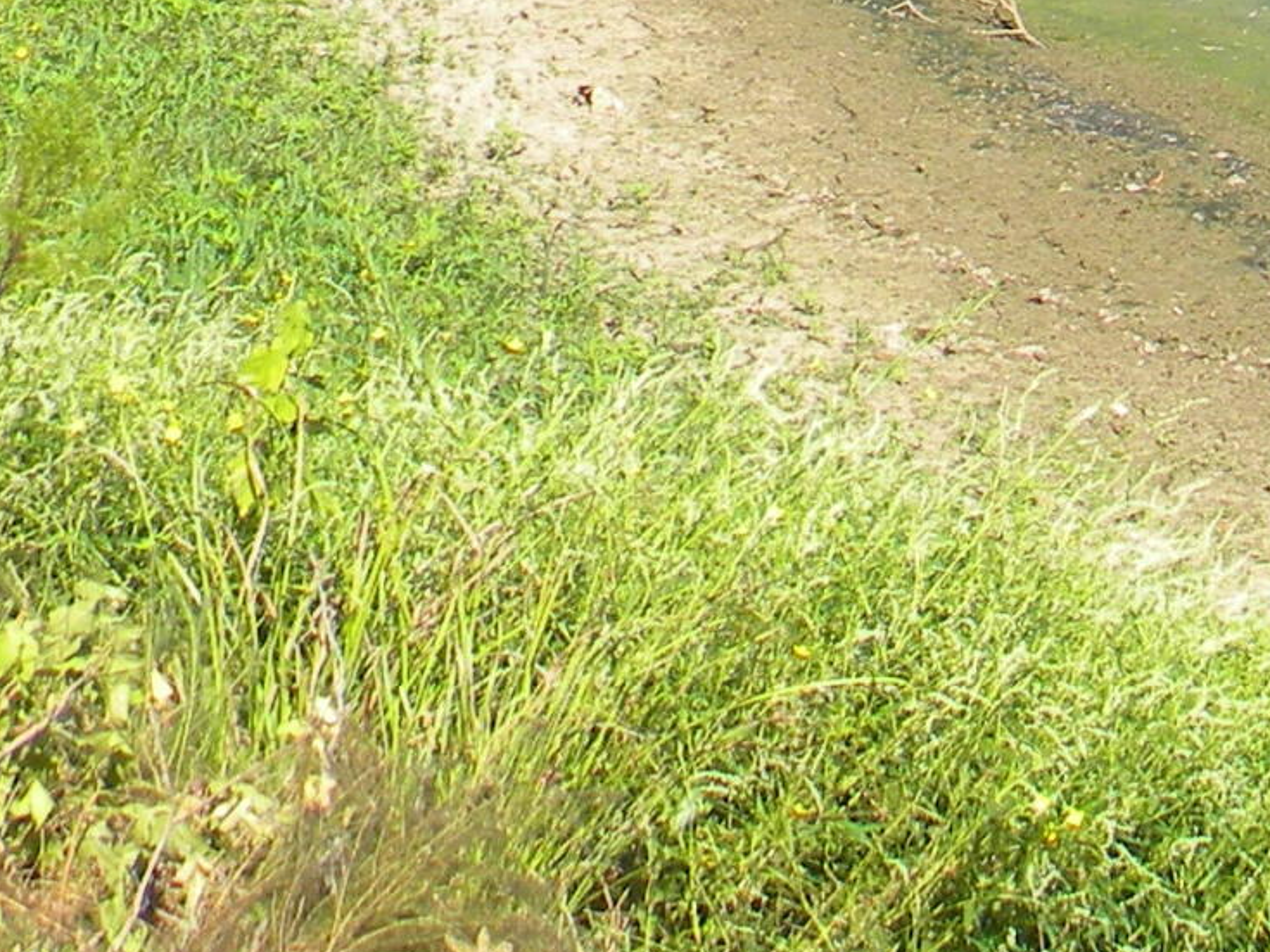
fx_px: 5392
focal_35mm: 147
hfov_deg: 13.2
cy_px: -826
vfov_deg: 9.5
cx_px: 1280
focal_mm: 6.4
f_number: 3.7
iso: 80
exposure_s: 1/436
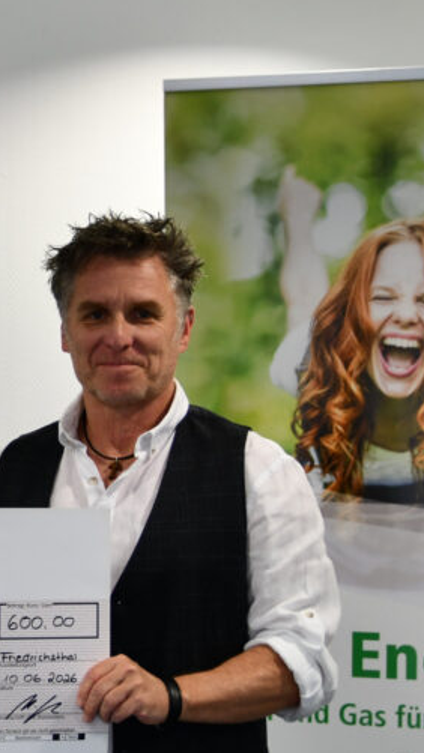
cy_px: 446
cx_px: -137
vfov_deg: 23.1
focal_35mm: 92
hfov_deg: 12.7
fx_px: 1838
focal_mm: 29
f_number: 2.8
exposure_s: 1/125
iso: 360
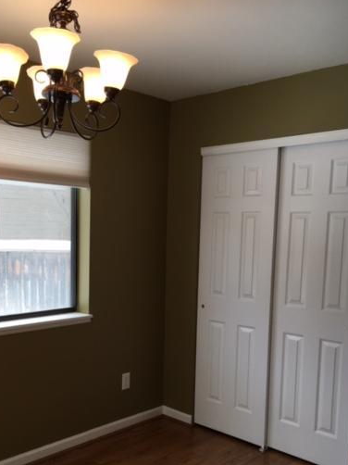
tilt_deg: -5.9
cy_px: 288
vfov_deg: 49.7
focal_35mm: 37
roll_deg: +0.0
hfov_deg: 38.5
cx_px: 137
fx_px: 496
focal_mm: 4.15
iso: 32
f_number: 2.2
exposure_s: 1/120
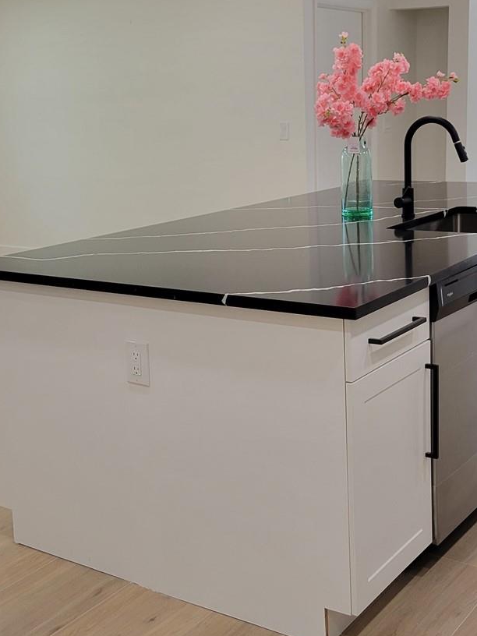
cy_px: 275
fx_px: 937
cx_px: 267
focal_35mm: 51
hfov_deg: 28.5
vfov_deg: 37.4
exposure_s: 1/120
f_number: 1.8
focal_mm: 5.4
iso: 160
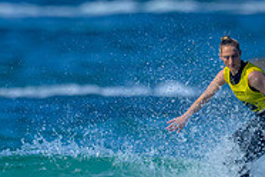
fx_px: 25261
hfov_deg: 0.6
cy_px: 267
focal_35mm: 3432
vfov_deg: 0.4
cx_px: 149
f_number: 6.3
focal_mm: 800
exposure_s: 1/2000
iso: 200
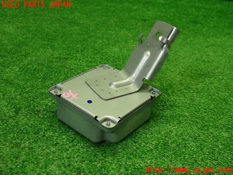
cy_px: 88
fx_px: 296
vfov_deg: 32.9
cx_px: 116
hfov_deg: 42.9
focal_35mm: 44
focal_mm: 7.84
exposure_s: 1/50
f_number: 2.9
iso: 200
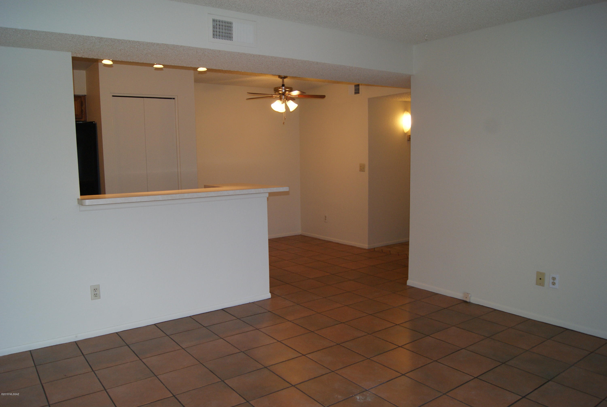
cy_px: 204
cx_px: 304
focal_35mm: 27
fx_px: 456
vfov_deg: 48.0
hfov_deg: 67.3
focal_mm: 18
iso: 400
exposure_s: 1/60
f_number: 5.6
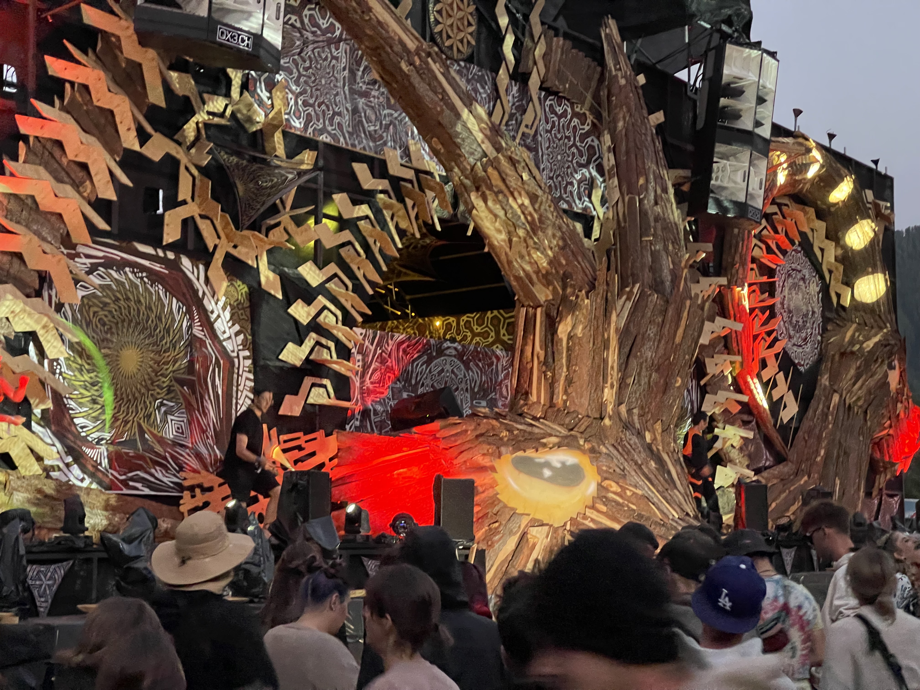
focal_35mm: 64
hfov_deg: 30.3
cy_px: 345
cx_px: 460
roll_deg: +0.0
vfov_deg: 22.9
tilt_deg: +6.7
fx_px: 1701
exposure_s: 1/30
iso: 1250
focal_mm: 7.5
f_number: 2.2
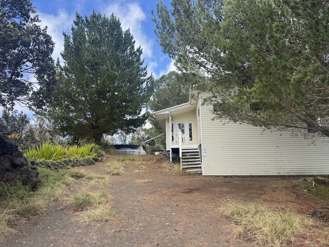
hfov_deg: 71.6
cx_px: 164
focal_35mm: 24
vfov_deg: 56.8
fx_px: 228
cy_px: 124
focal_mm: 6.76
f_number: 1.78
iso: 80
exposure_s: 1/1524
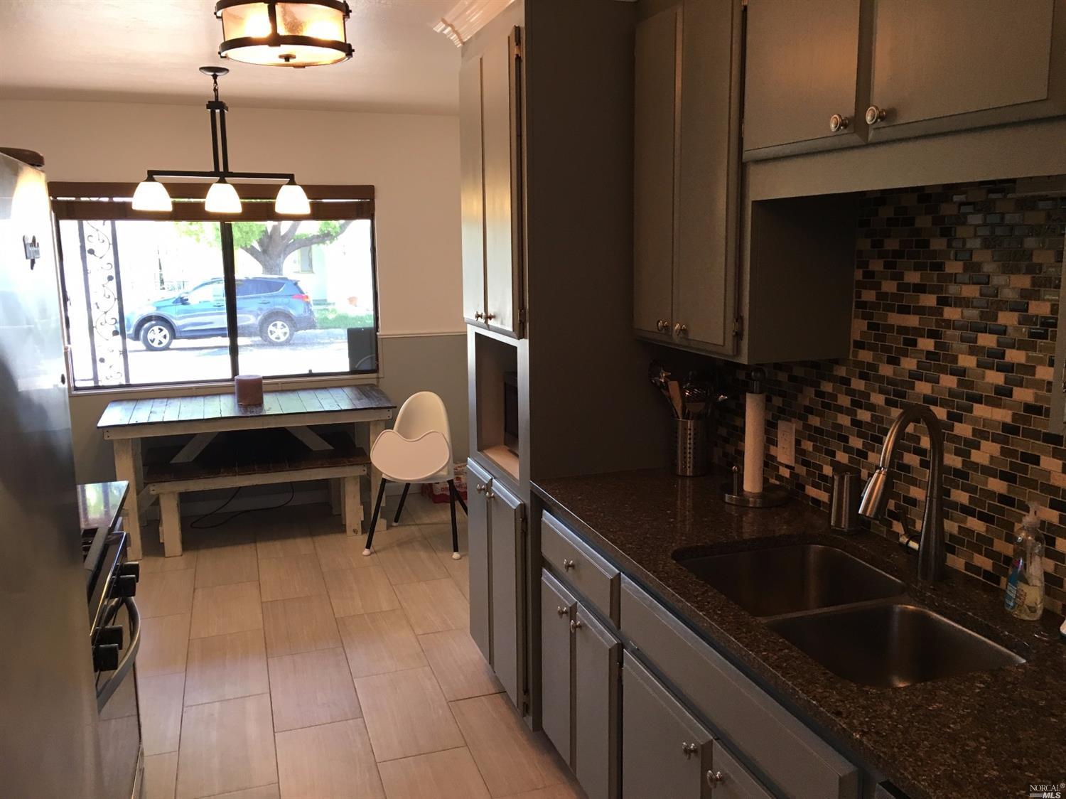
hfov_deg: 61.7
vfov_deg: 48.2
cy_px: 400
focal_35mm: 29
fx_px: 893
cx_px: 533
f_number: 2.2
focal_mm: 4.15
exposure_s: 1/30
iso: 40
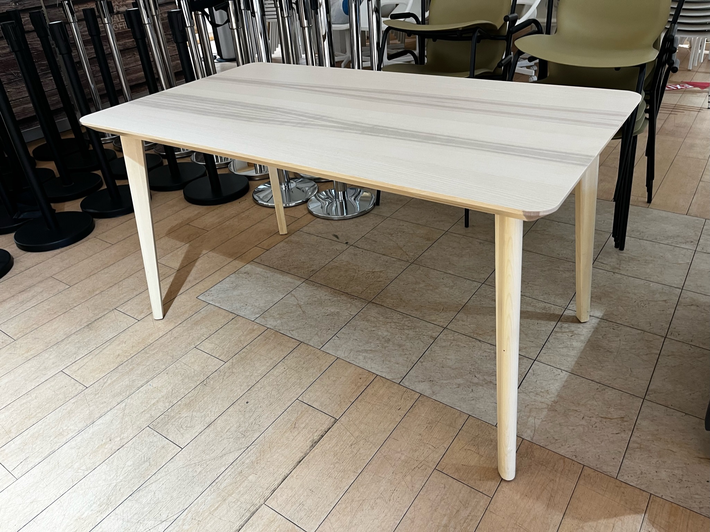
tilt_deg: -33.8
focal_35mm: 26
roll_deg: +2.8
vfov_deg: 53.0
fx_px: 533
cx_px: 355
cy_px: 266
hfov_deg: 67.3
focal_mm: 5.1
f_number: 1.6
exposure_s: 1/50
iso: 100
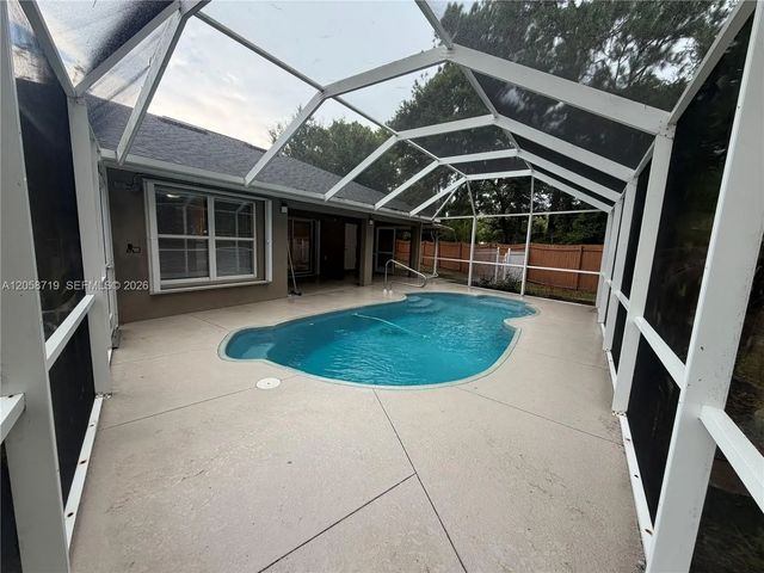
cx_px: 382
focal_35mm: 14
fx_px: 309
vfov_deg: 85.7
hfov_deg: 102.1
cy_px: 286
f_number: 2.2
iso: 50
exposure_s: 1/121
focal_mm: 2.22
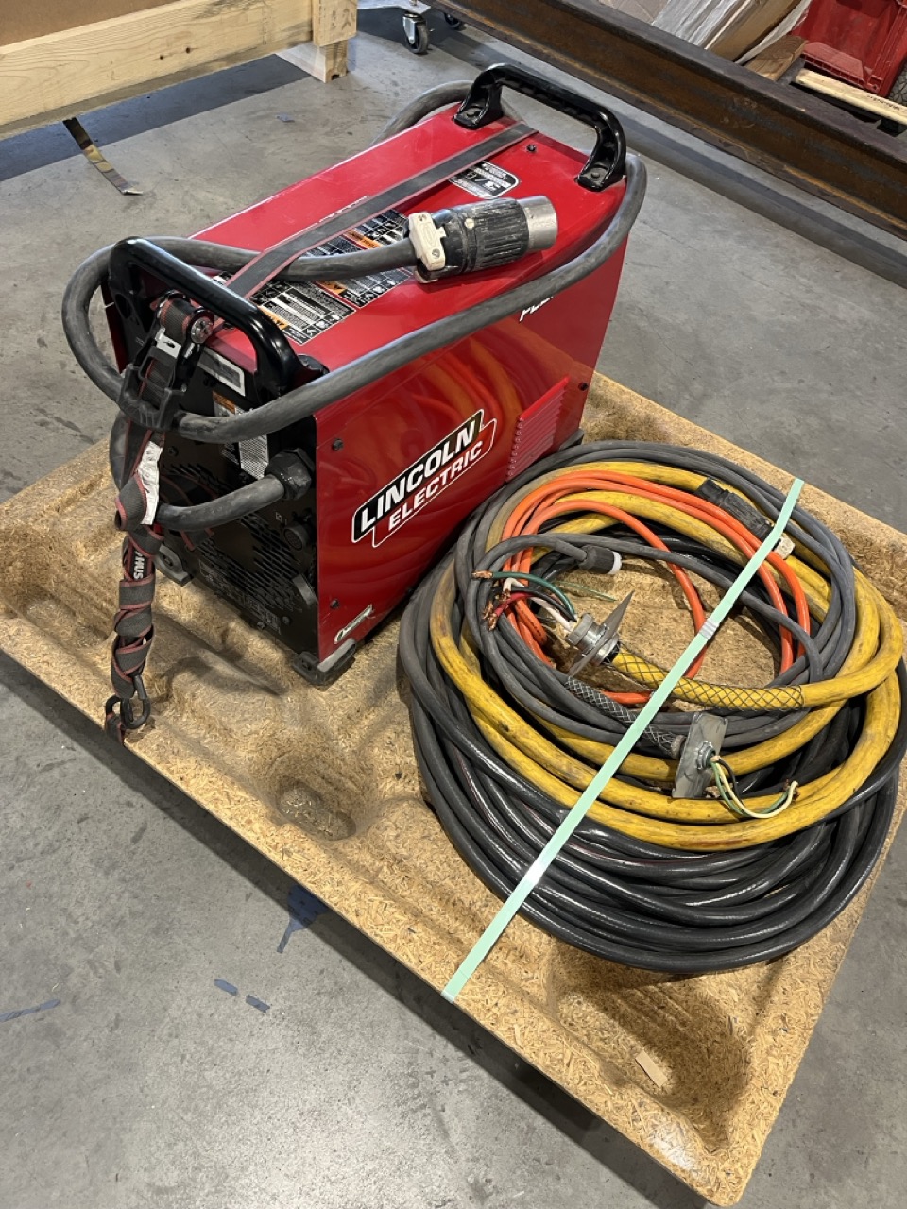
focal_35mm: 26
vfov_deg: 67.3
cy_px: 604
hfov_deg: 53.1
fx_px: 908
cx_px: 454
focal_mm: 5.1
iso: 160
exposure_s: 1/60
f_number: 1.6
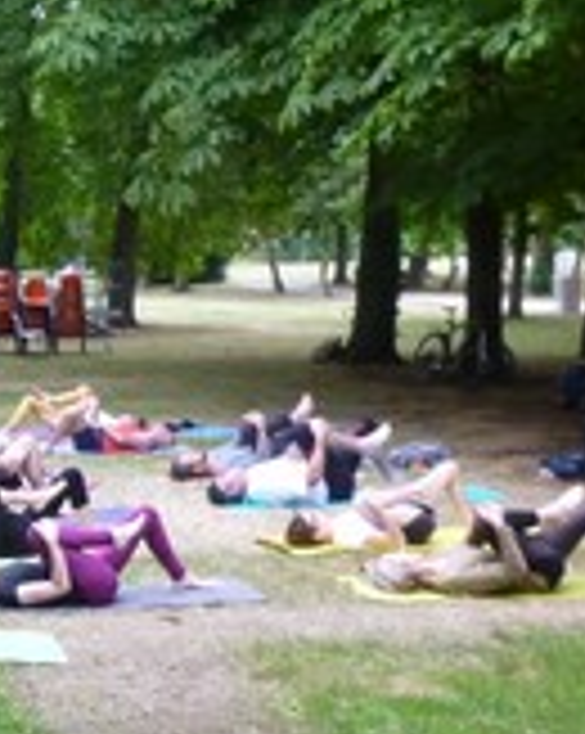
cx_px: -243
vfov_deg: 26.3
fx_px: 1561
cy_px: 464
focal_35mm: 72
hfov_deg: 19.1
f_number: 3.1
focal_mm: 4.5
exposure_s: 1/60
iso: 200
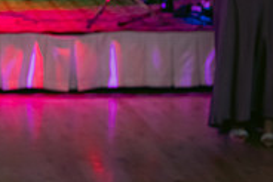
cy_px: -13
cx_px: -91
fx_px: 1245
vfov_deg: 8.3
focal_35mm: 164
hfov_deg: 12.1
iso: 800
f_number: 3.5
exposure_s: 1/160
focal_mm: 52
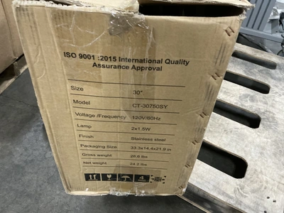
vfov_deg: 49.7
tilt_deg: -42.1
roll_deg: -6.1
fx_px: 230
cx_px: 142
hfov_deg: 63.4
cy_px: 106
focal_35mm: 28
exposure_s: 1/40
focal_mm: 3
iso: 250
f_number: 1.8
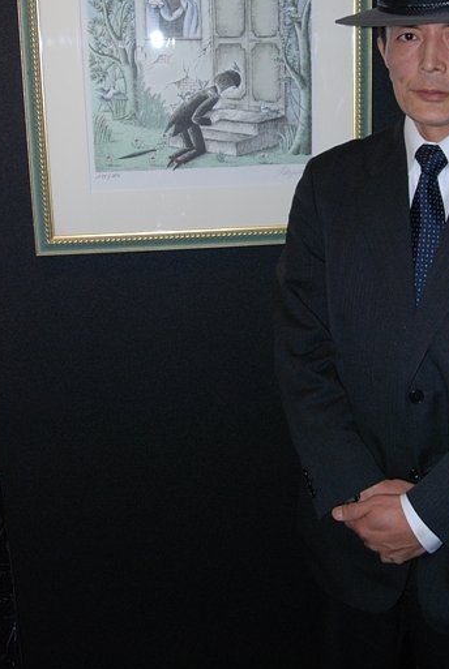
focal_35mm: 40
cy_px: 194
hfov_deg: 33.2
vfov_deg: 47.4
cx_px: 318
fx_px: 741
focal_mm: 17
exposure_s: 1/60
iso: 400
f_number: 4
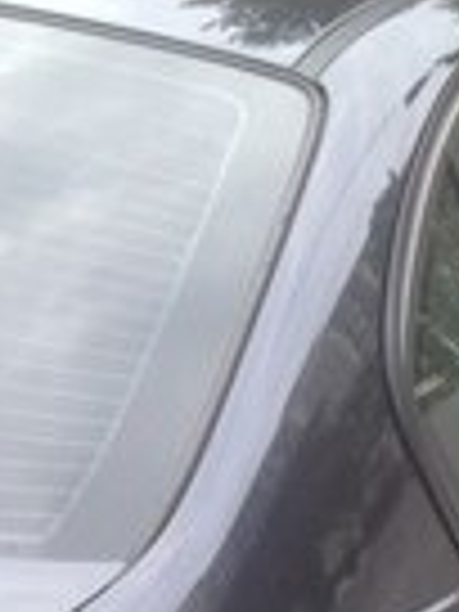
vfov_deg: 13.9
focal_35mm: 128
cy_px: 1053
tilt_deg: -31.3
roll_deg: +0.8
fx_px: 2263
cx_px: 351
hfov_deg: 11.5
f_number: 2.4
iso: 50
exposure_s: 1/140
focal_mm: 4.28
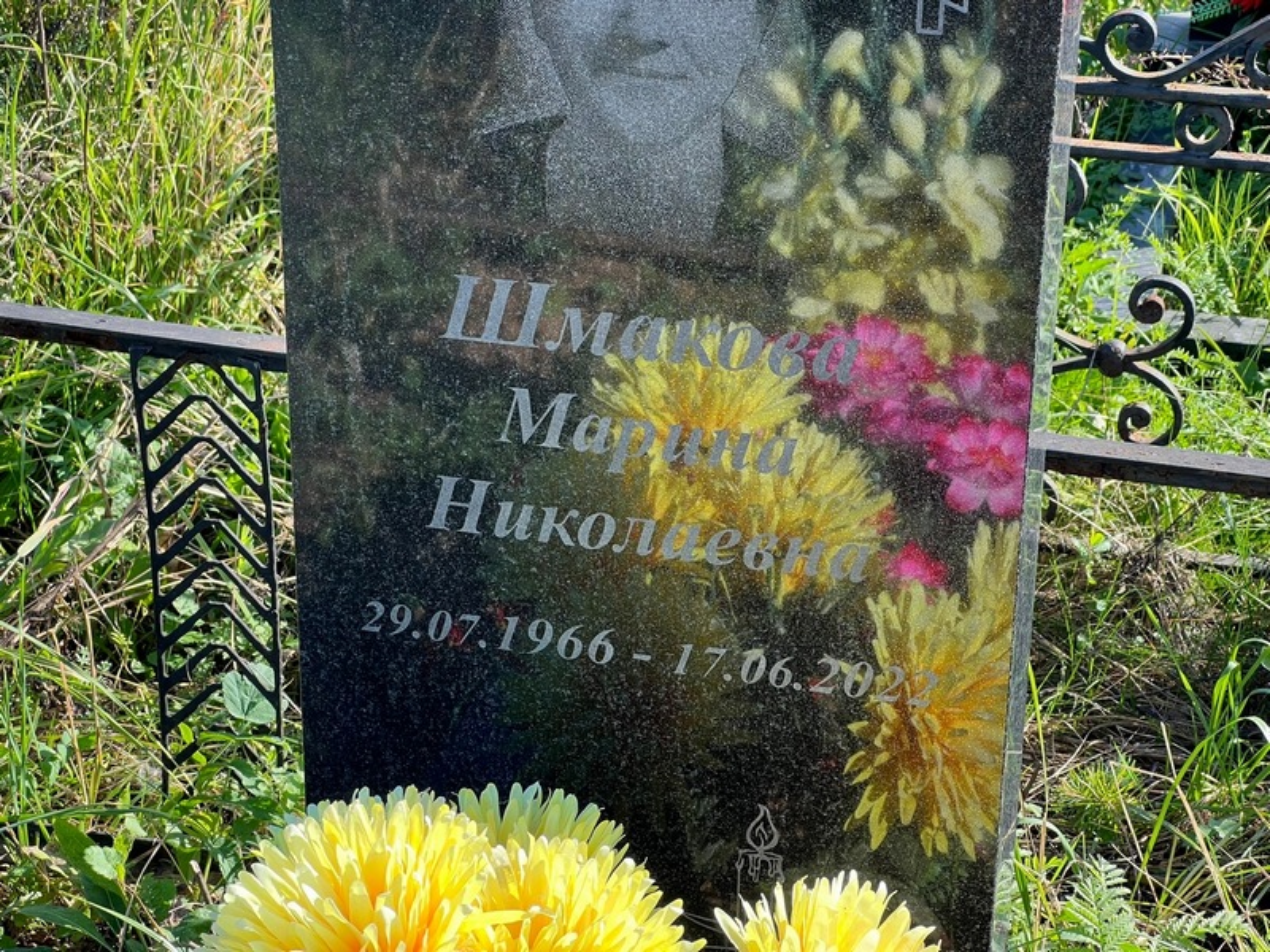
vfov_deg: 19.1
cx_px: 635
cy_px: 476
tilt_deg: -25.8
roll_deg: -0.8
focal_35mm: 77
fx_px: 2825
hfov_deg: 25.3
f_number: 2.8
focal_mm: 9
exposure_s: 1/134
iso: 32
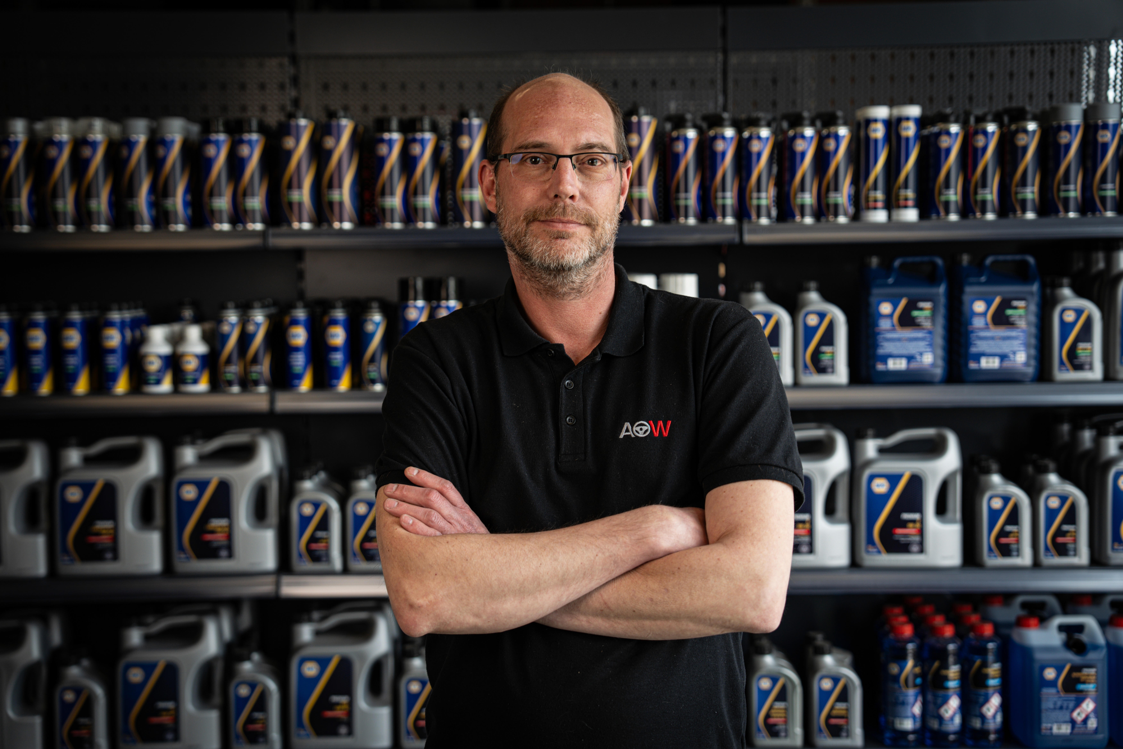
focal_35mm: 49
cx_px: 562
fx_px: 1528
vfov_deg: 27.5
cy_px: 374
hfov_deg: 40.3
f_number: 2.8
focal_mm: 49
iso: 250
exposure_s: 1/125
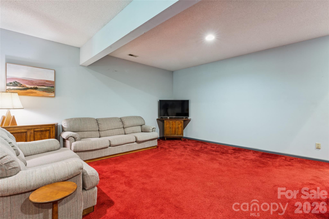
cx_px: 164
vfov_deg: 70.4
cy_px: 110
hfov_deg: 93.3
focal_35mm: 17
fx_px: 155
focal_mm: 17
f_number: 13
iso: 100
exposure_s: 10
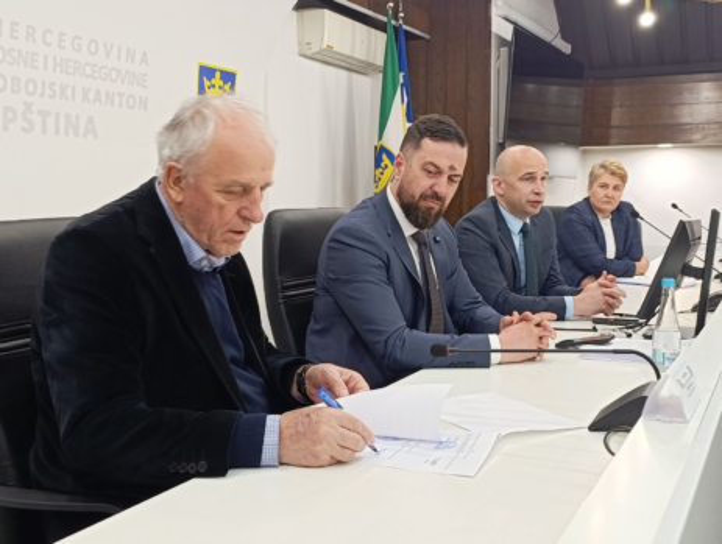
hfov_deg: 50.1
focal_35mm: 37
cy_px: 272
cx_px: 361
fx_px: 773
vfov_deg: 38.8
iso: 1250
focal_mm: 6.14
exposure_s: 1/100
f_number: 1.6
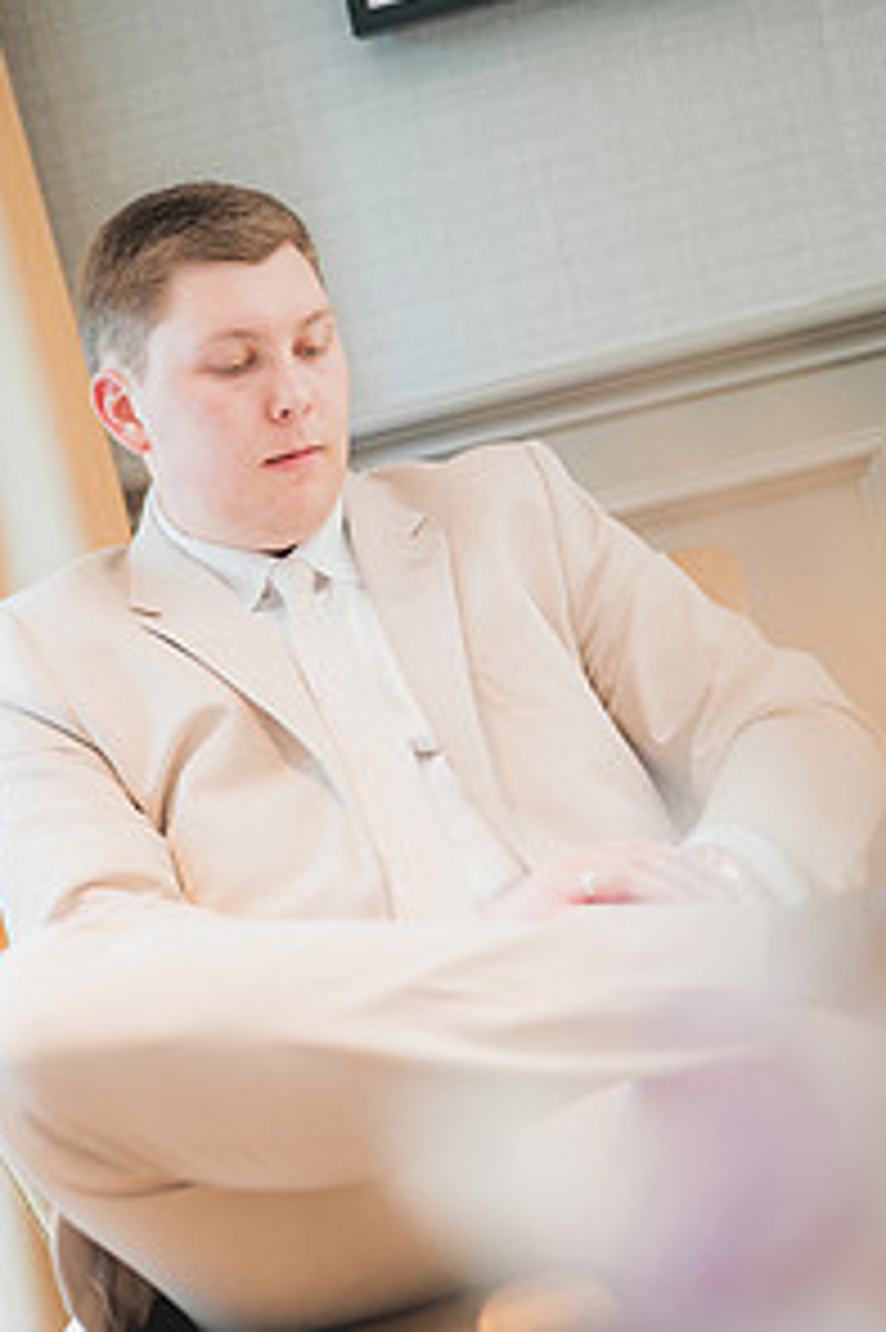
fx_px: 2809
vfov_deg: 26.4
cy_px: 954
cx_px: 441
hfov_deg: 17.9
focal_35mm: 76
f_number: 1.4
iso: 400
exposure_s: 1/125
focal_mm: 50
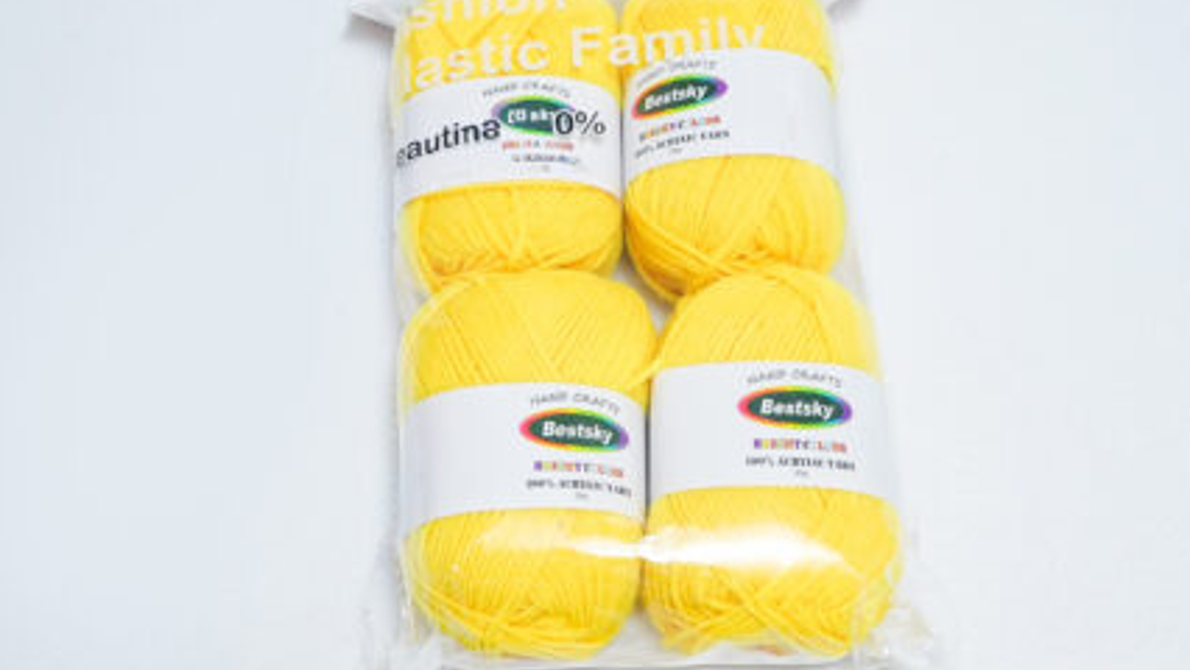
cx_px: 595
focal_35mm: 55
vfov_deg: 21.8
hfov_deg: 37.8
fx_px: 1736
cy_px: 292
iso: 2500
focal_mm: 35
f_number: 9
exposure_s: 1/160
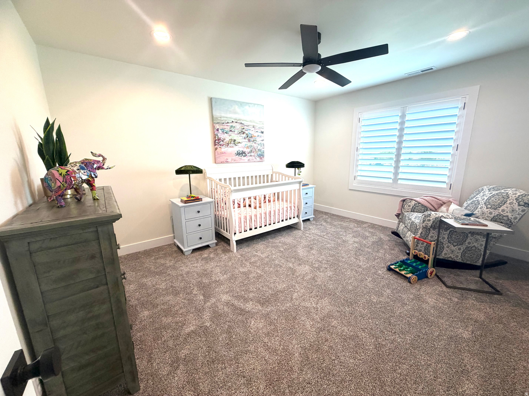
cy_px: 198
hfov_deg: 102.1
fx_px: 214
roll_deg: +0.8
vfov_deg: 85.7
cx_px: 264
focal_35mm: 14
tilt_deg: -12.5
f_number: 2.2
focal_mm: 2.22
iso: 160
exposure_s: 1/120
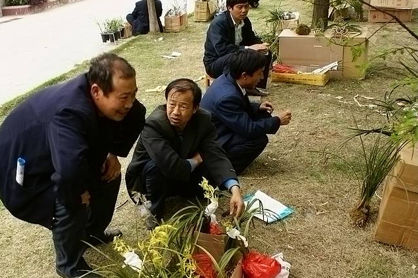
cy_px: 148
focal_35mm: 38
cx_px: 155
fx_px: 441
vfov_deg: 35.0
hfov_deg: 50.2
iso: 100
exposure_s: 1/60
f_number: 7.1
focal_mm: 20
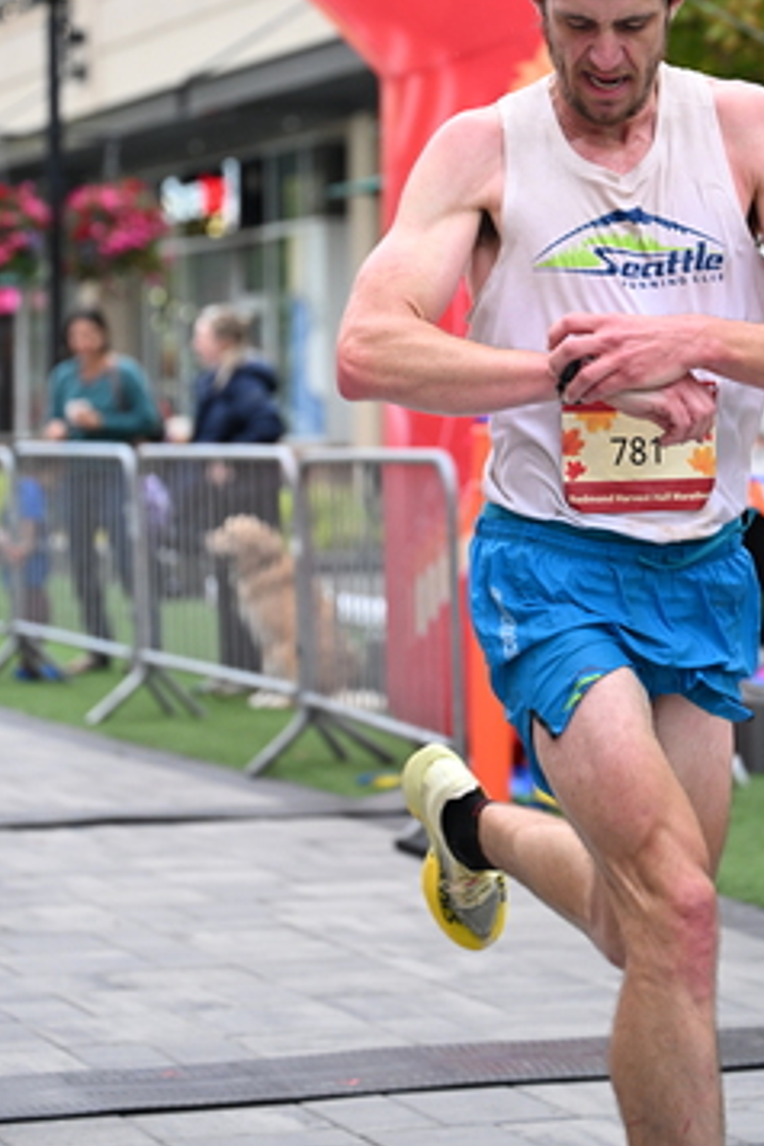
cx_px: 355
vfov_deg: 18.8
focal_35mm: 108
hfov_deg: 12.7
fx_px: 3438
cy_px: 305
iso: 1600
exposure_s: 1/800
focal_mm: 70
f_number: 2.8
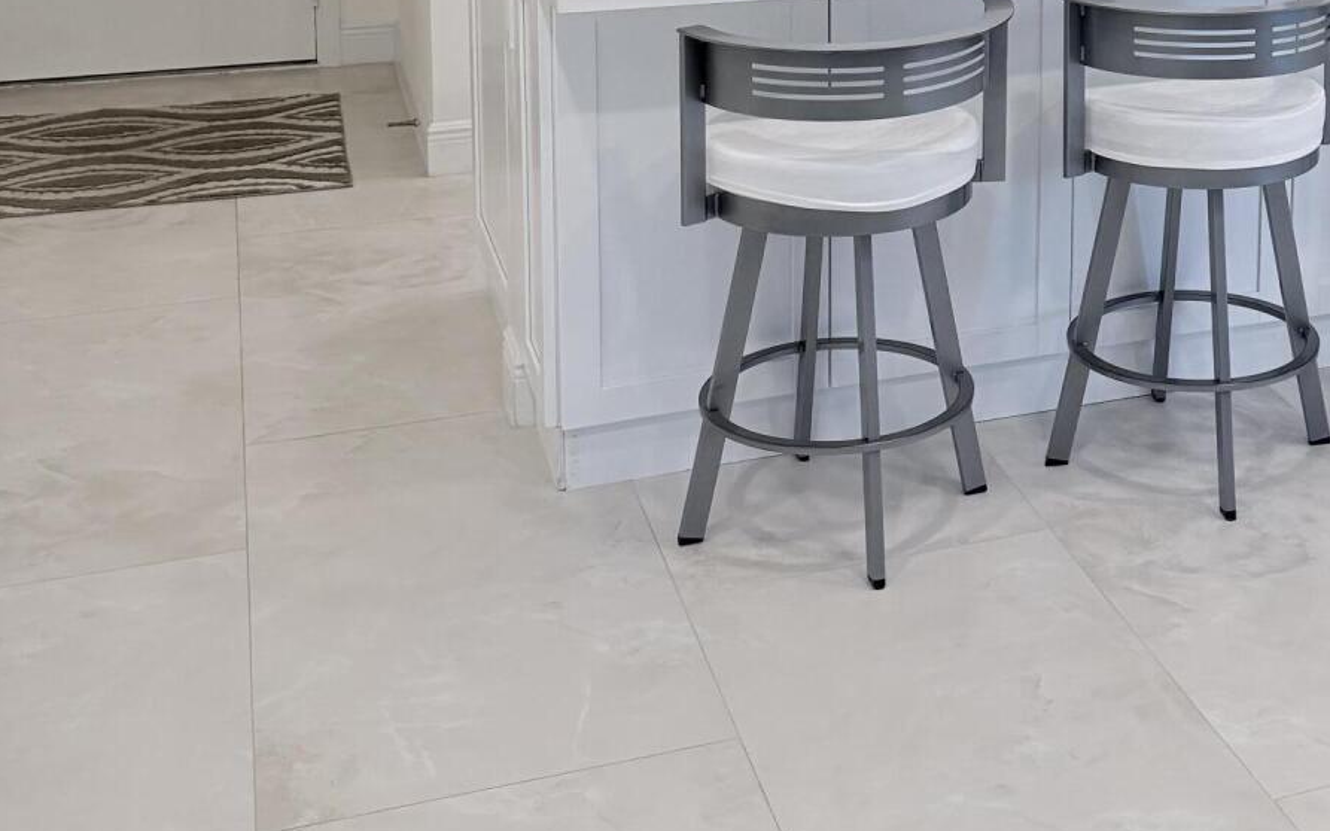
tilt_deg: -8.8
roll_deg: -1.1
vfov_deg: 21.5
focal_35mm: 57
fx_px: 2066
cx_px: 1113
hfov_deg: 34.3
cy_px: -101
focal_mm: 6.76
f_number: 1.78
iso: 200
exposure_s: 1/204
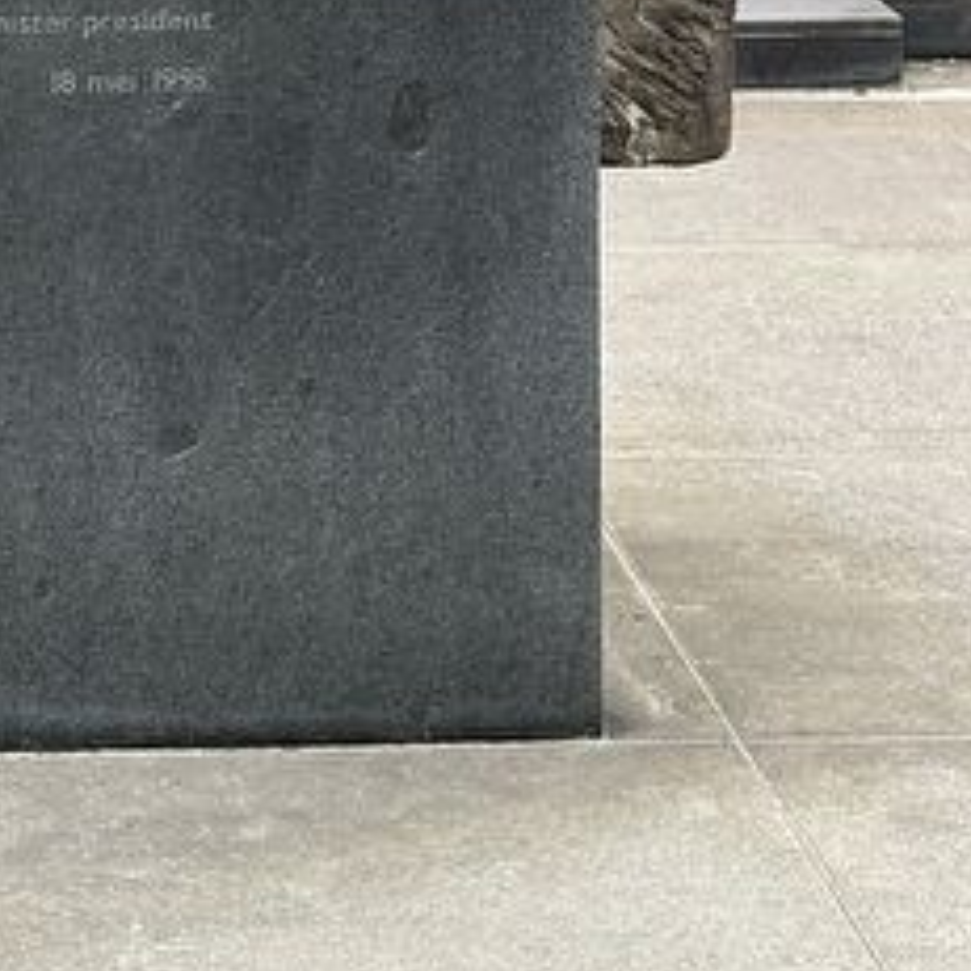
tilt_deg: -5.7
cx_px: -240
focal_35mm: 147
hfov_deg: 11.6
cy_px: -454
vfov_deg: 11.4
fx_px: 4665
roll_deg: -0.1
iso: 64
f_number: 1.78
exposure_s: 1/145
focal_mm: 6.86
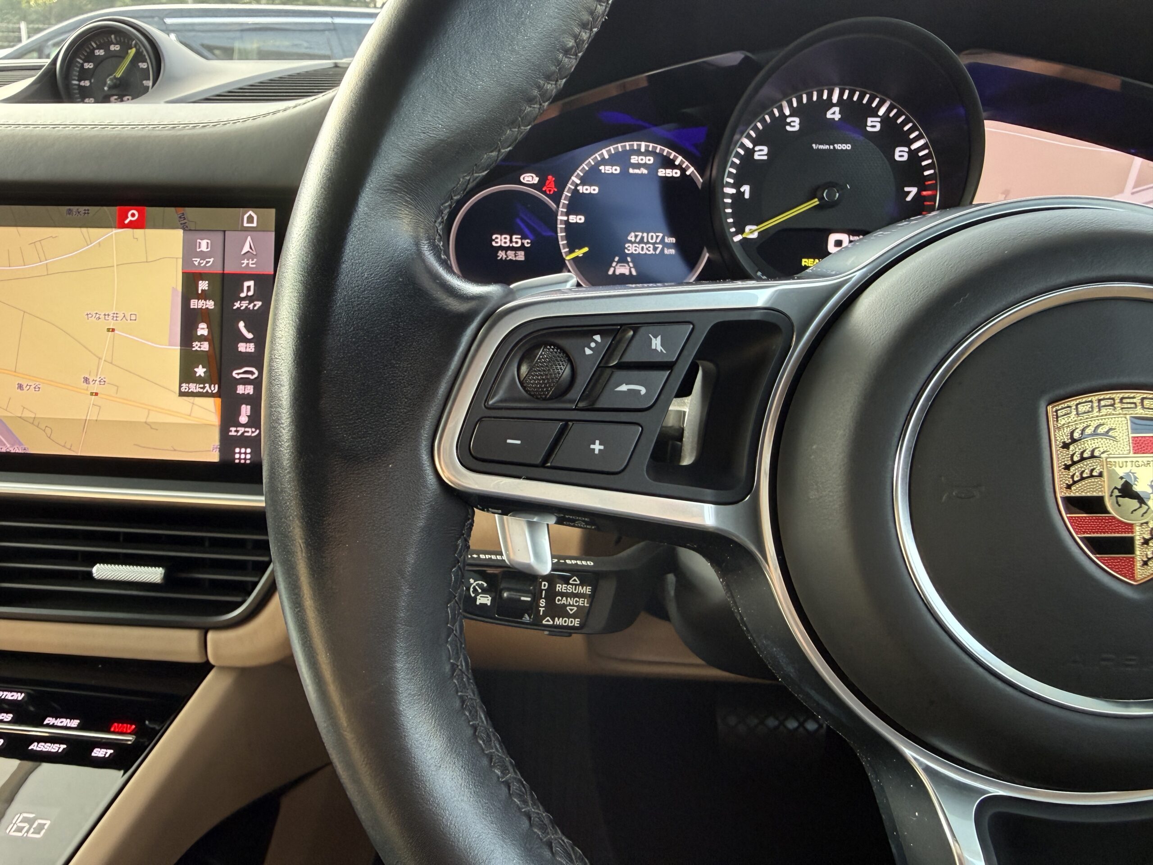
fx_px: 799
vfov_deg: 56.8
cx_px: 576
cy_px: 432
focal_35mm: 24
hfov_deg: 71.6
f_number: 2.2
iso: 200
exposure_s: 1/99
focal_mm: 2.22
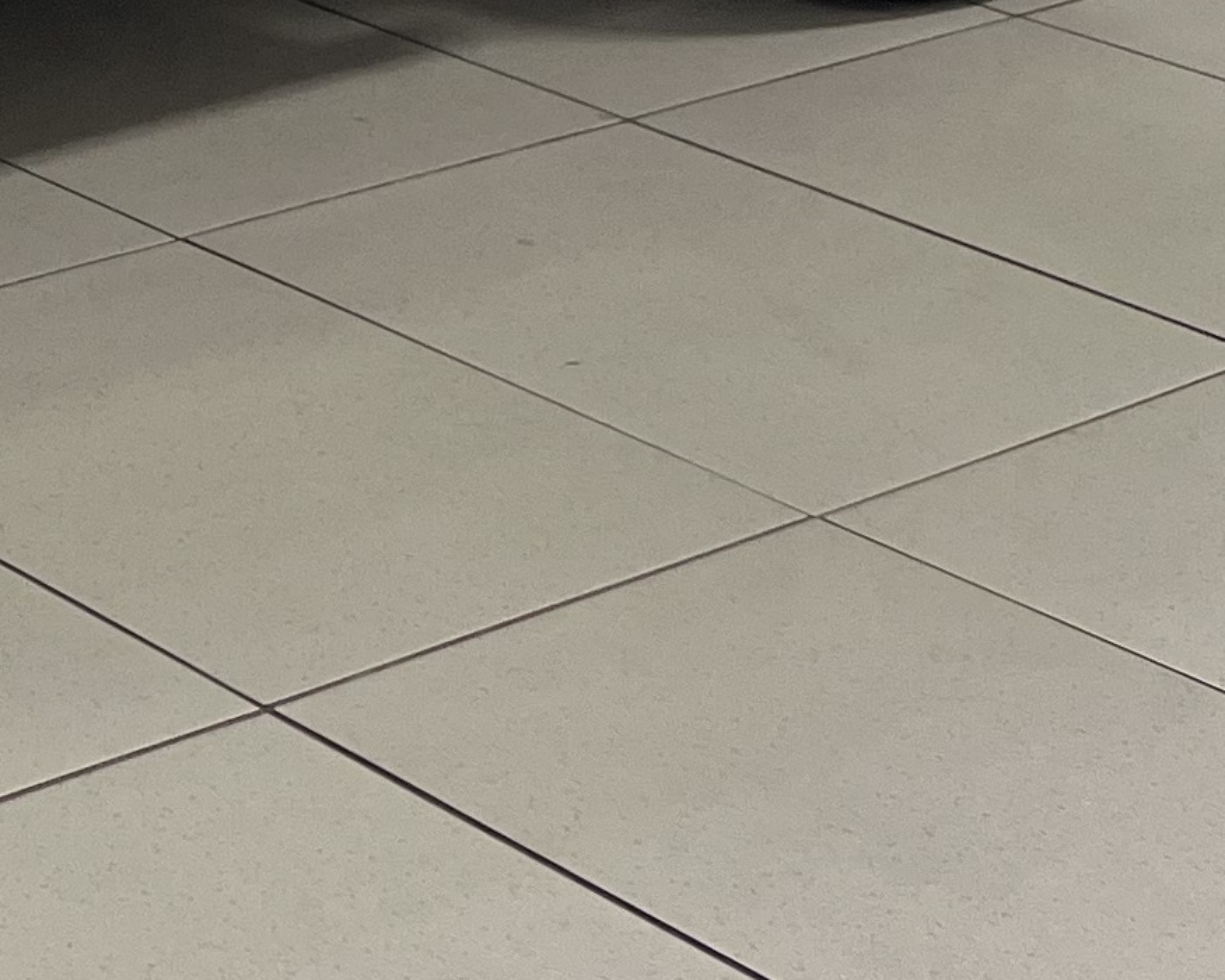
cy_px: -997
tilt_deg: -5.9
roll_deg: +0.2
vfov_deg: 11.8
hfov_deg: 13.6
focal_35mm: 117
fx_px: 4242
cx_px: -1371
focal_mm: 5.1
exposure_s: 1/120
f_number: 1.6
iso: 125
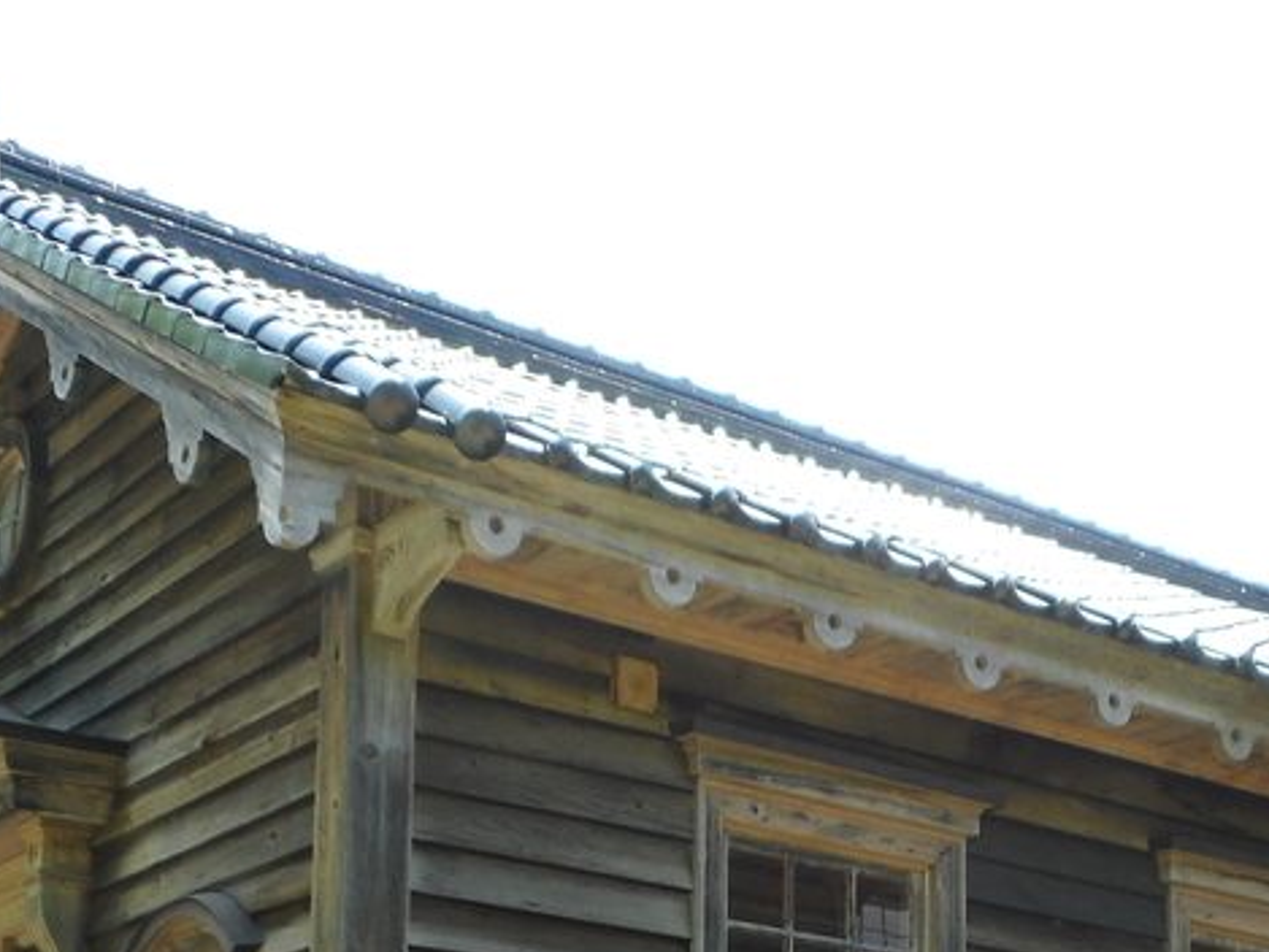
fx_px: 2347
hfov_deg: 30.2
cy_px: 1160
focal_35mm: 64
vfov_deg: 21.2
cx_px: 693
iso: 80
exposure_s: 1/125
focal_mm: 4.5
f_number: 3.7
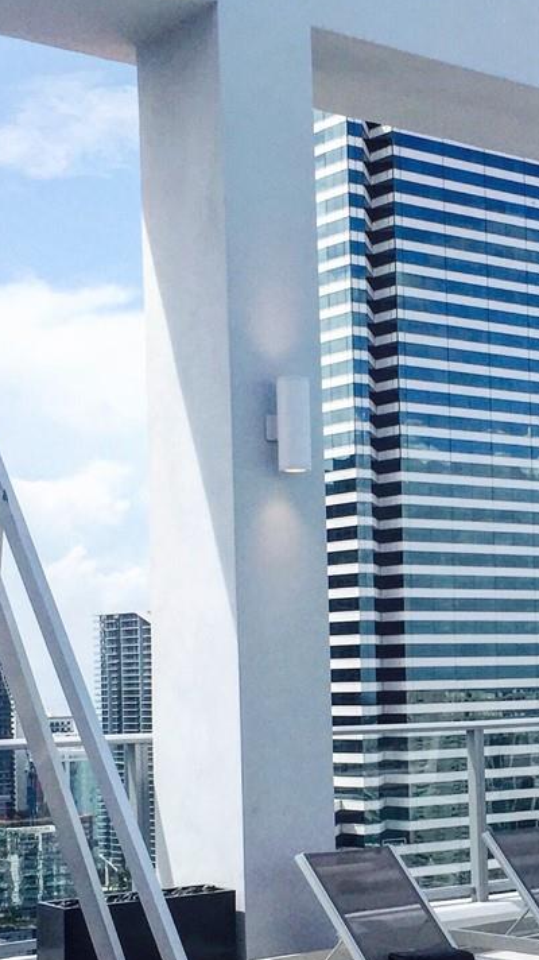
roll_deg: +0.2
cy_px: 686
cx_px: 505
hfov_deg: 16.7
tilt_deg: -0.5
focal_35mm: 71
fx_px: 1806
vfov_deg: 29.4
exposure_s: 1/2639
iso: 32
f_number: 2.2
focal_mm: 4.15
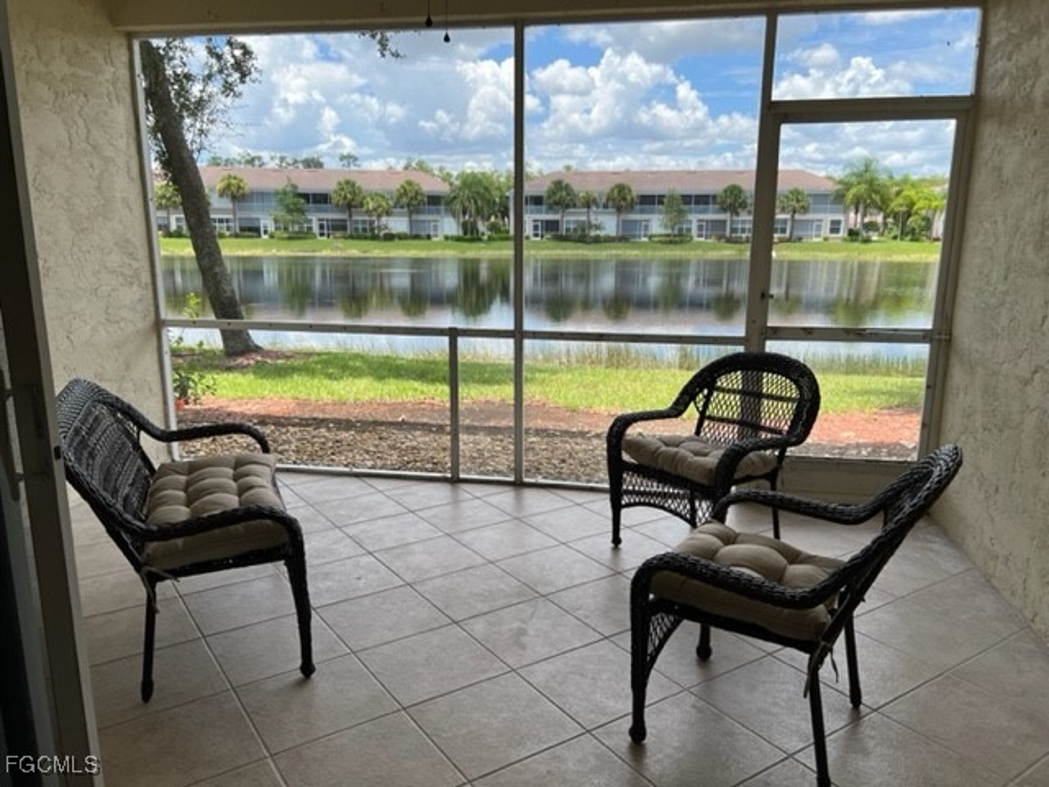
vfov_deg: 53.1
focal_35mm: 26
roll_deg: -0.6
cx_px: 524
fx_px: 788
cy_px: 394
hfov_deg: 67.3
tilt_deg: -12.2
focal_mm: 5.7
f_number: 1.5
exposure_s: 1/1449
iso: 50
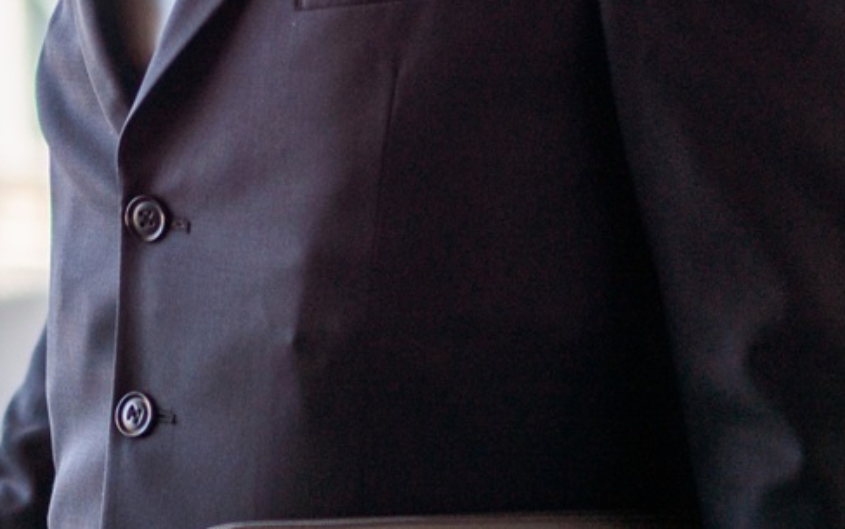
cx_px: -9
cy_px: -62
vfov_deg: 7.1
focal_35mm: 183
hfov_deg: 11.3
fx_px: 4217
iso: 100
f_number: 1.4
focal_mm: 35
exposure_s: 1/640
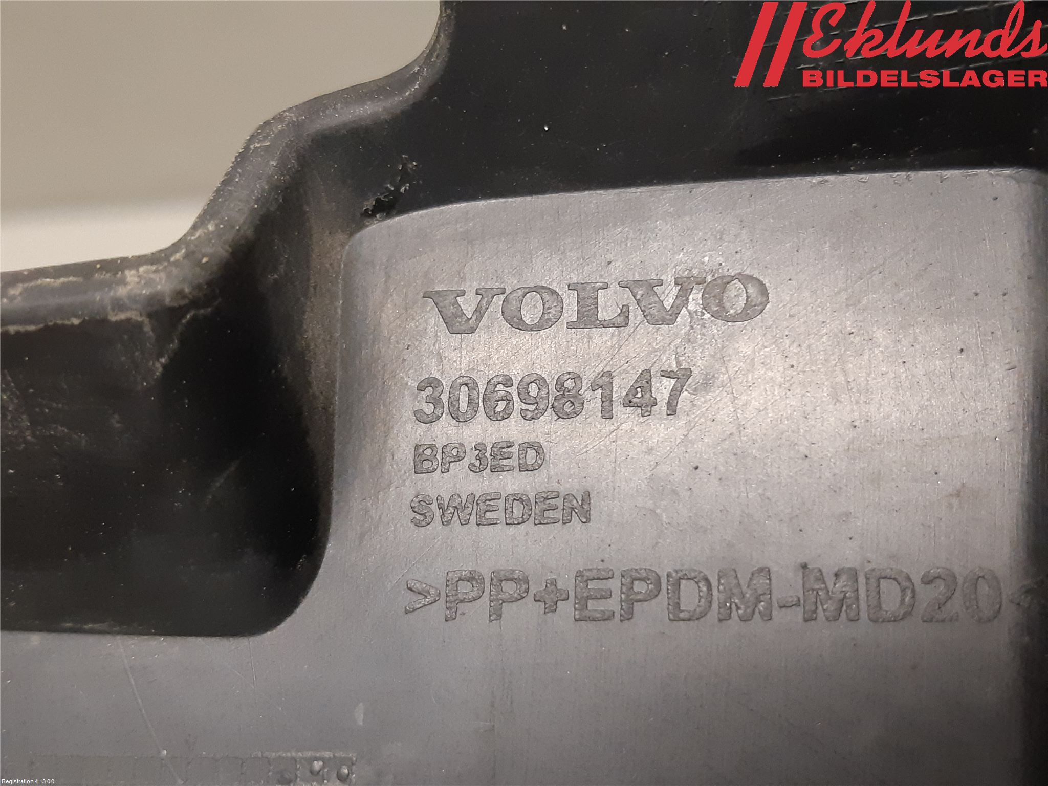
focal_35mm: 26
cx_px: 524
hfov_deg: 67.3
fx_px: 787
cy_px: 393
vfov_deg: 53.1
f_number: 1.7
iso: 200
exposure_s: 1/50
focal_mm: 3.93
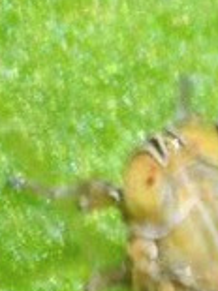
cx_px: 222
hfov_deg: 2.4
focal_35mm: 626
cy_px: 351
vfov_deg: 3.2
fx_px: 5264
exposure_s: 1/60
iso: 250
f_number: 32
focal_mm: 105
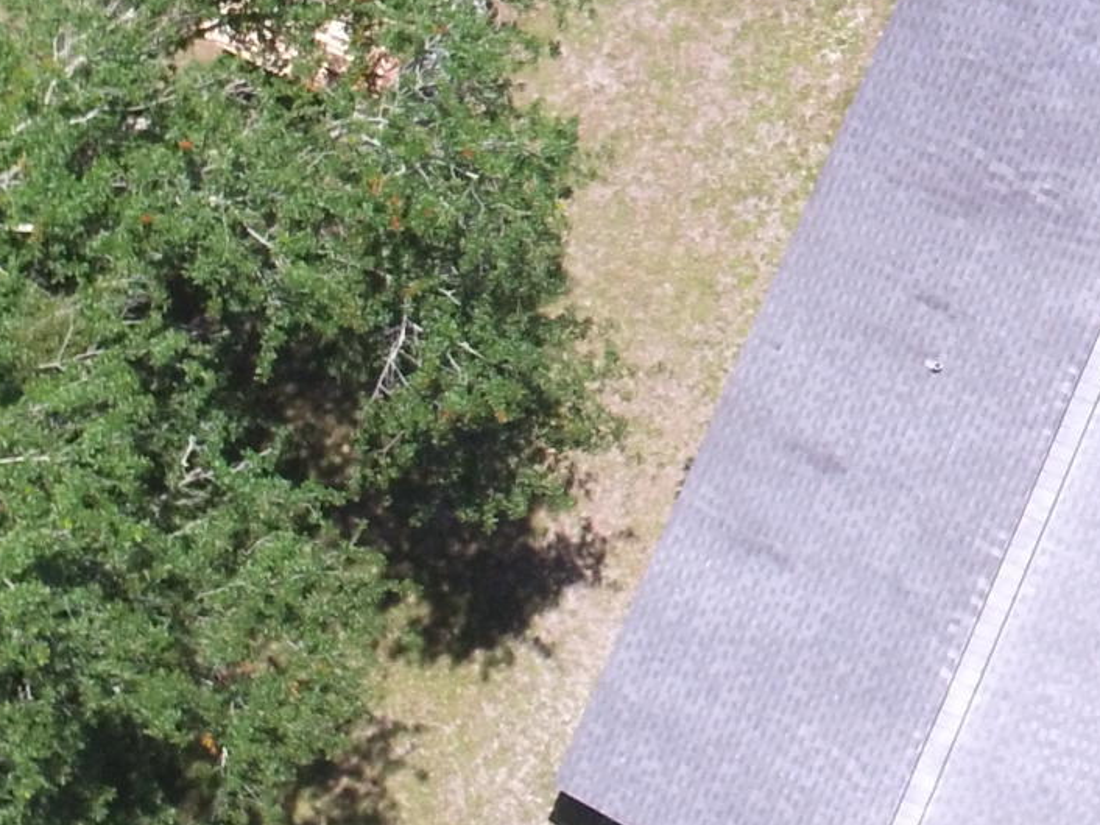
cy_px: -212
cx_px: 1490
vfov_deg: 16.5
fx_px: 2700
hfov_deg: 20.7
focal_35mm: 85
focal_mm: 3.61
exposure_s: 1/705
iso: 100
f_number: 2.8
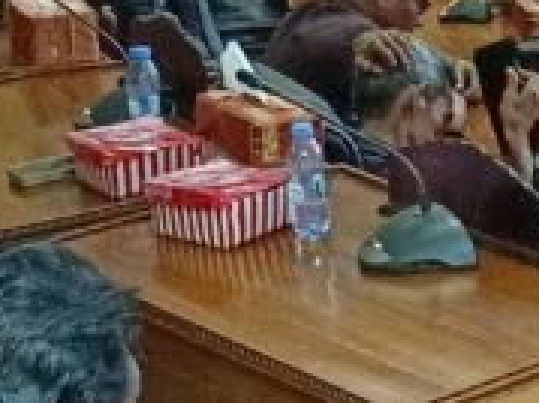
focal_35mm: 189
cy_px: 180
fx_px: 2941
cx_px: 605
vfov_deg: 7.8
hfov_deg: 10.3
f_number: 1.79
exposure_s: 1/25
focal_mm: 4.84
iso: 1901
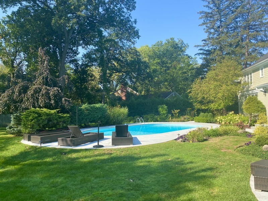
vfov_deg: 53.1
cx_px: 134
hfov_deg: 67.3
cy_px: 100
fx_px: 201
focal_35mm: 26
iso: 32
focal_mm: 4.25
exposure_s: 1/1034
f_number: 1.8
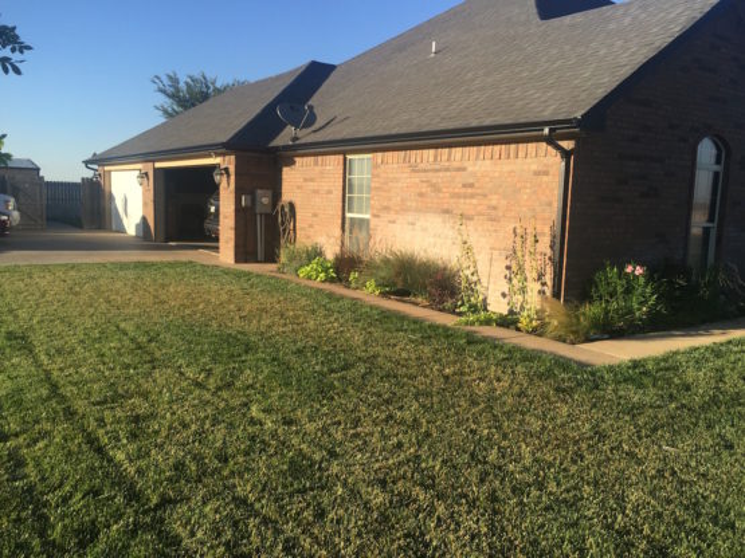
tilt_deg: -6.8
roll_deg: -2.3
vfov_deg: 48.2
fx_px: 624
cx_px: 372
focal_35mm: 29
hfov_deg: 61.7
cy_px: 279
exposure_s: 1/989
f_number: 2.2
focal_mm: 4.15
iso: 32
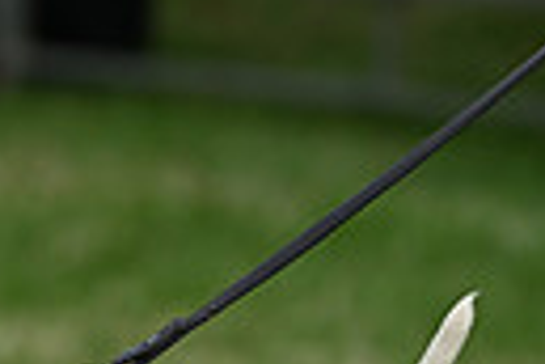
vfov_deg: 1.9
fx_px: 11187
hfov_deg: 2.8
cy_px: 811
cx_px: -308
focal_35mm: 739
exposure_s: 1/1250
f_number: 4.5
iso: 200
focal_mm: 165
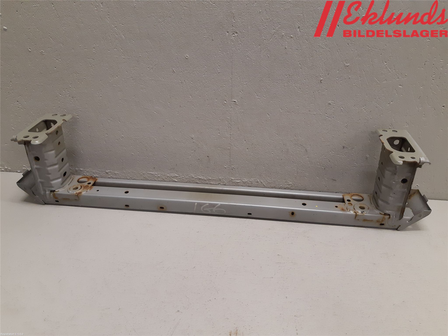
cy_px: 168
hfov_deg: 67.3
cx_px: 224
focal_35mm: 26
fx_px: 336
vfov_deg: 53.1
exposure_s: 1/50
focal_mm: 3.93
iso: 125
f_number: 1.7
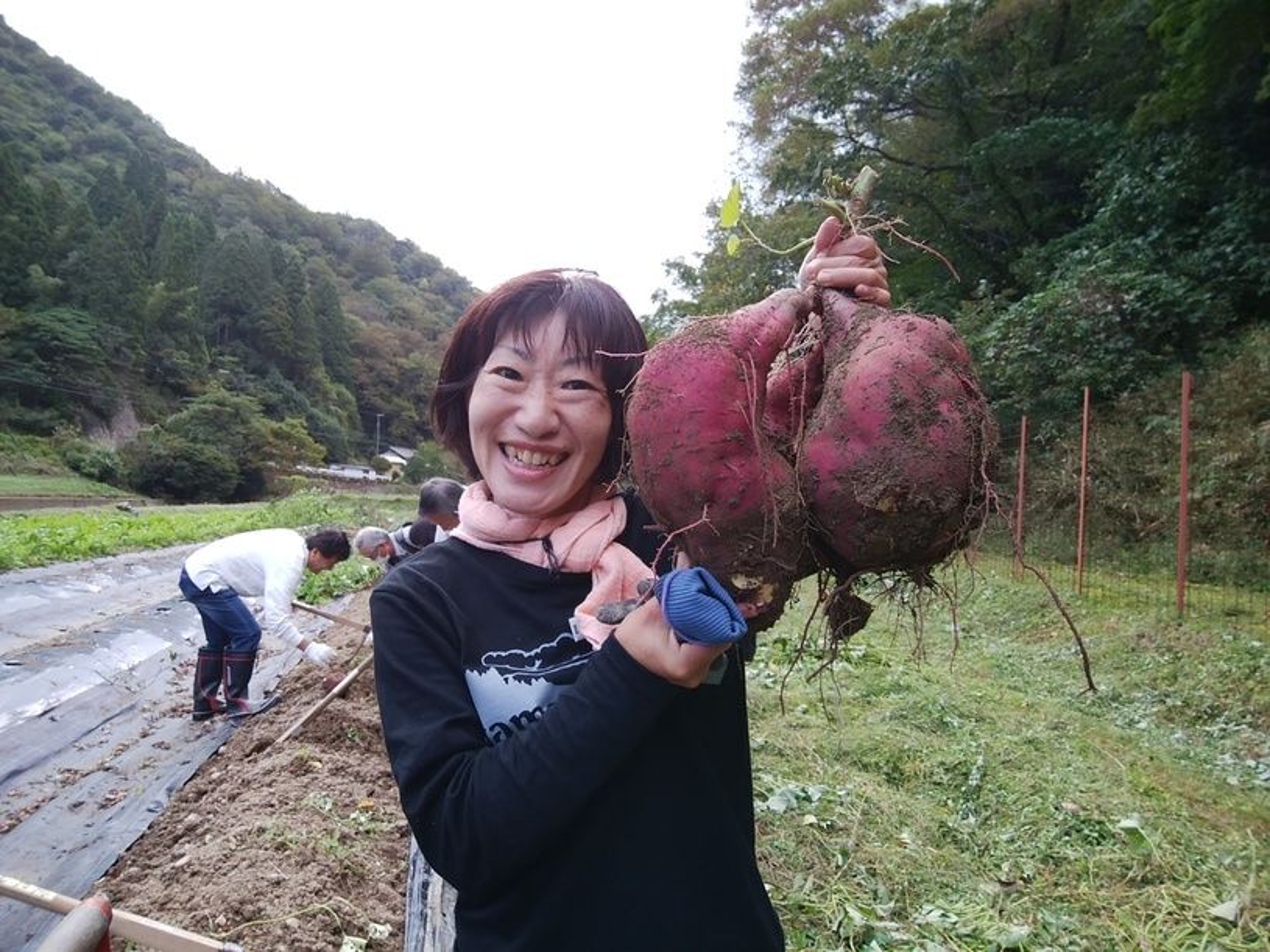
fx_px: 807
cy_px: 476
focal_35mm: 22
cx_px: 635
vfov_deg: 61.1
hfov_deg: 76.4
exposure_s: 1/244
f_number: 2
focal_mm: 3
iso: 32
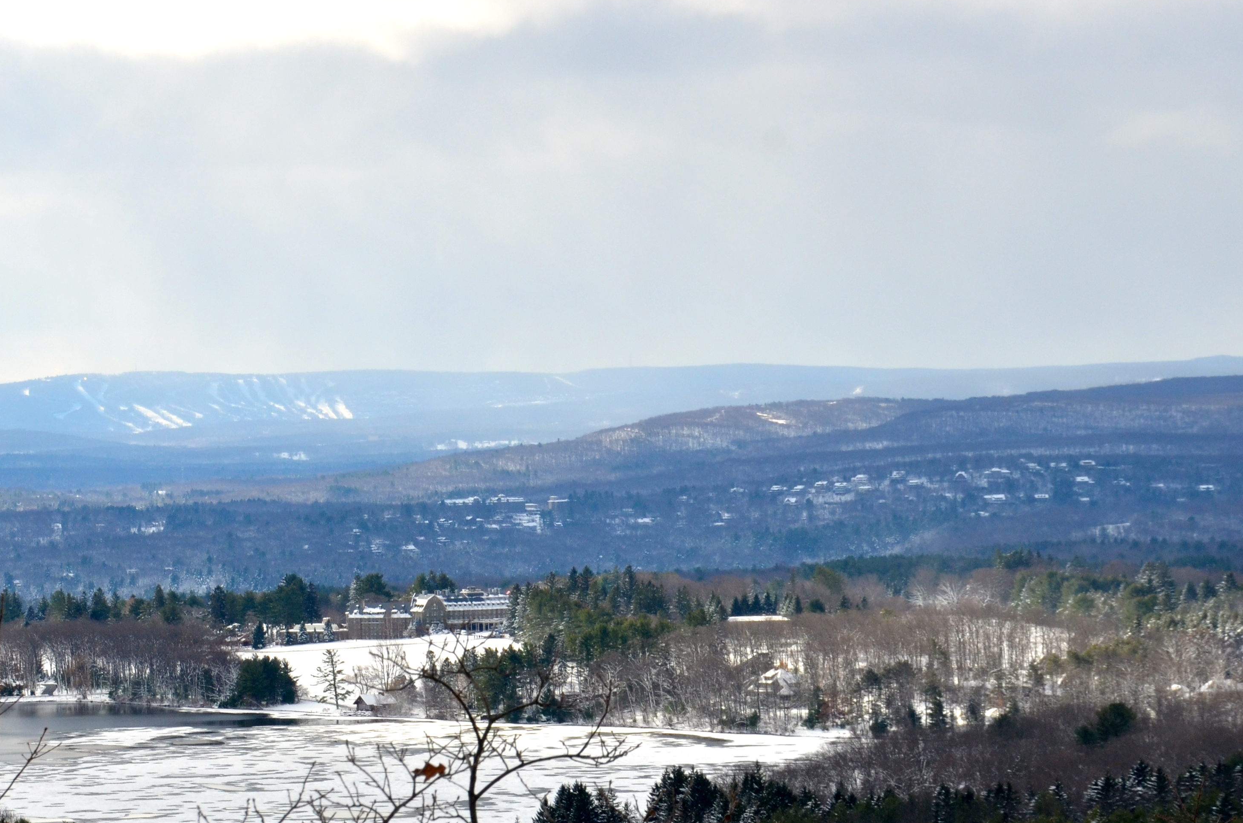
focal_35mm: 178
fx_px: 6133
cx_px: 451
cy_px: 692
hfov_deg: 11.6
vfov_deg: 7.7
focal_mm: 70
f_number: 10
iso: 320
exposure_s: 1/400
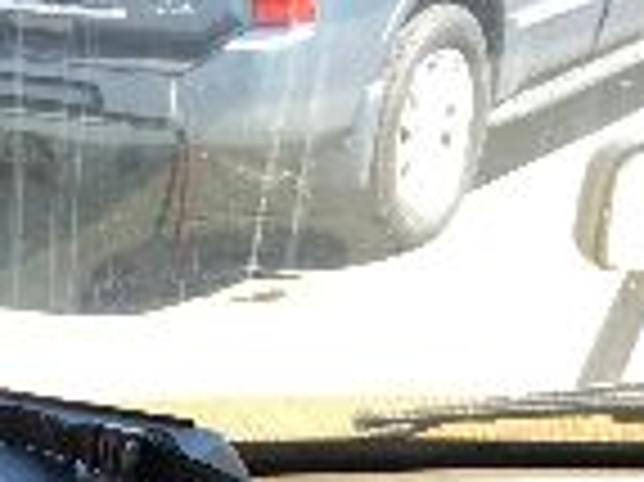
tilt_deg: -31.7
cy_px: 1063
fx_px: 2417
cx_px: -153
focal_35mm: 130
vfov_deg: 10.2
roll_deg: +2.9
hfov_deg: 14.6
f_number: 2.2
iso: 25
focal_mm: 4.15
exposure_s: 1/120
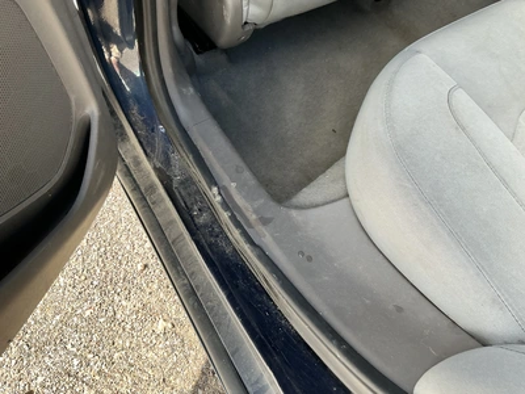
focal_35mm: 28
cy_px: 197
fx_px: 425
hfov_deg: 63.4
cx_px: 262
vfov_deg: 49.7
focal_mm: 3
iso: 40
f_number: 1.8
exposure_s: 1/122
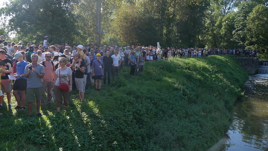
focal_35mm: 31
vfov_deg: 37.7
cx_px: 133
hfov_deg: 62.6
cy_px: 67
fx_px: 220
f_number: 4.5
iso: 320
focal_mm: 14
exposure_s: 1/640
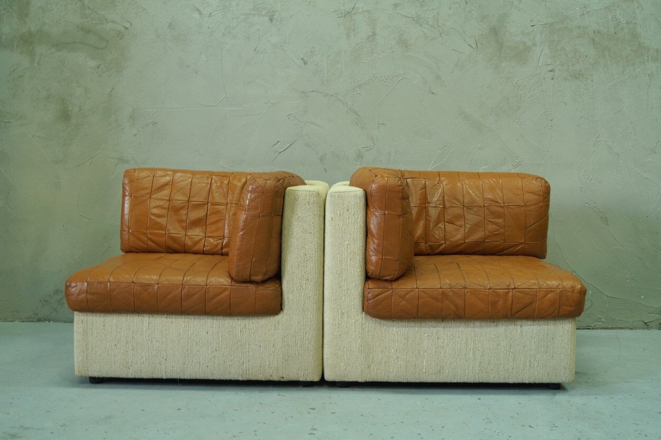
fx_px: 716
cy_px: 220
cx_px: 330
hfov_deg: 49.6
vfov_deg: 34.2
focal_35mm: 39
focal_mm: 26
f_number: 7.1
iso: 400
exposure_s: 1/10
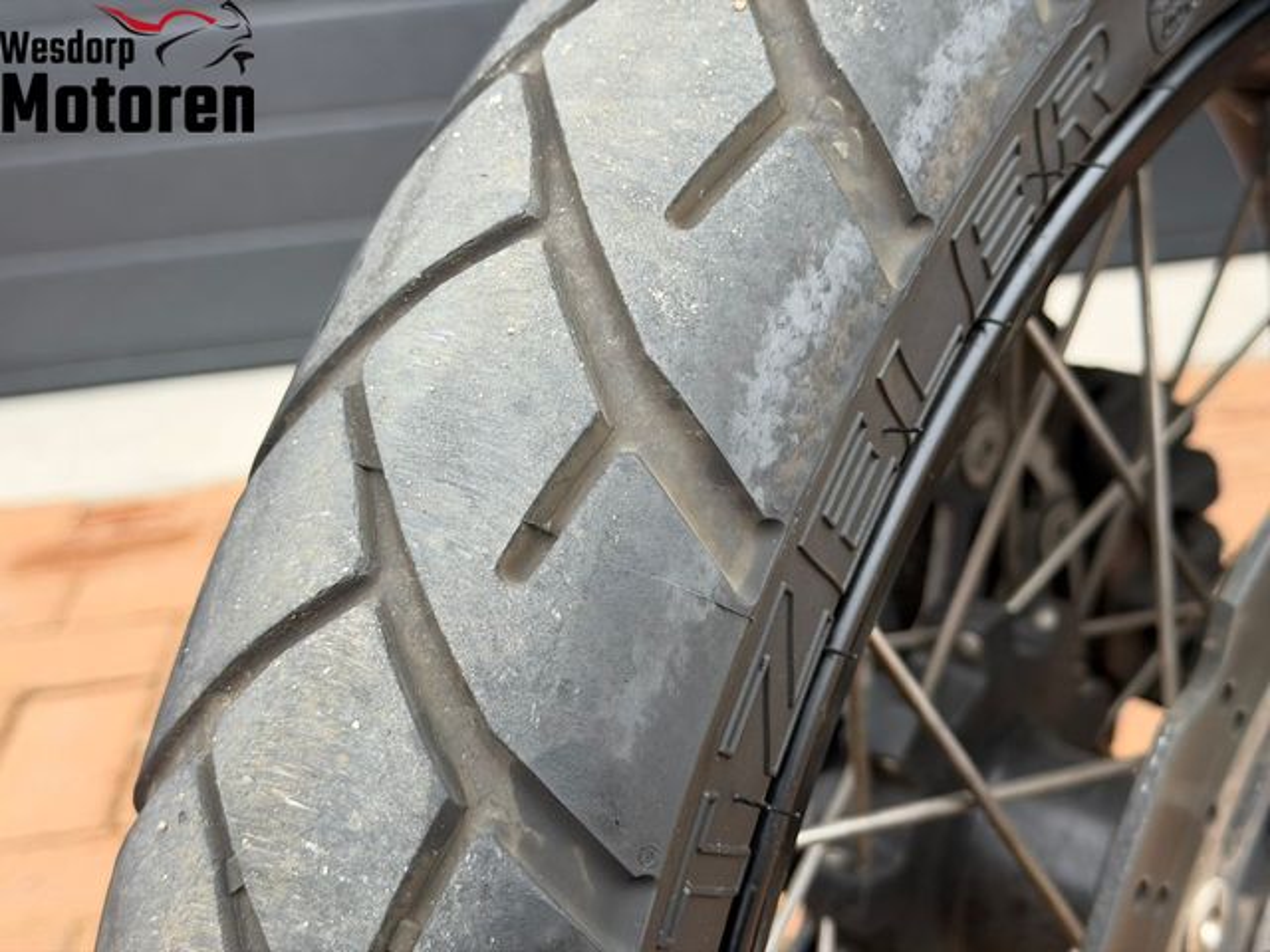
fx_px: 1761
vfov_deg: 30.3
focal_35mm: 48
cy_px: 476
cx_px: 635
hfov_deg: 39.7
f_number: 1.78
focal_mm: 6.76
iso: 64
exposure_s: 1/142
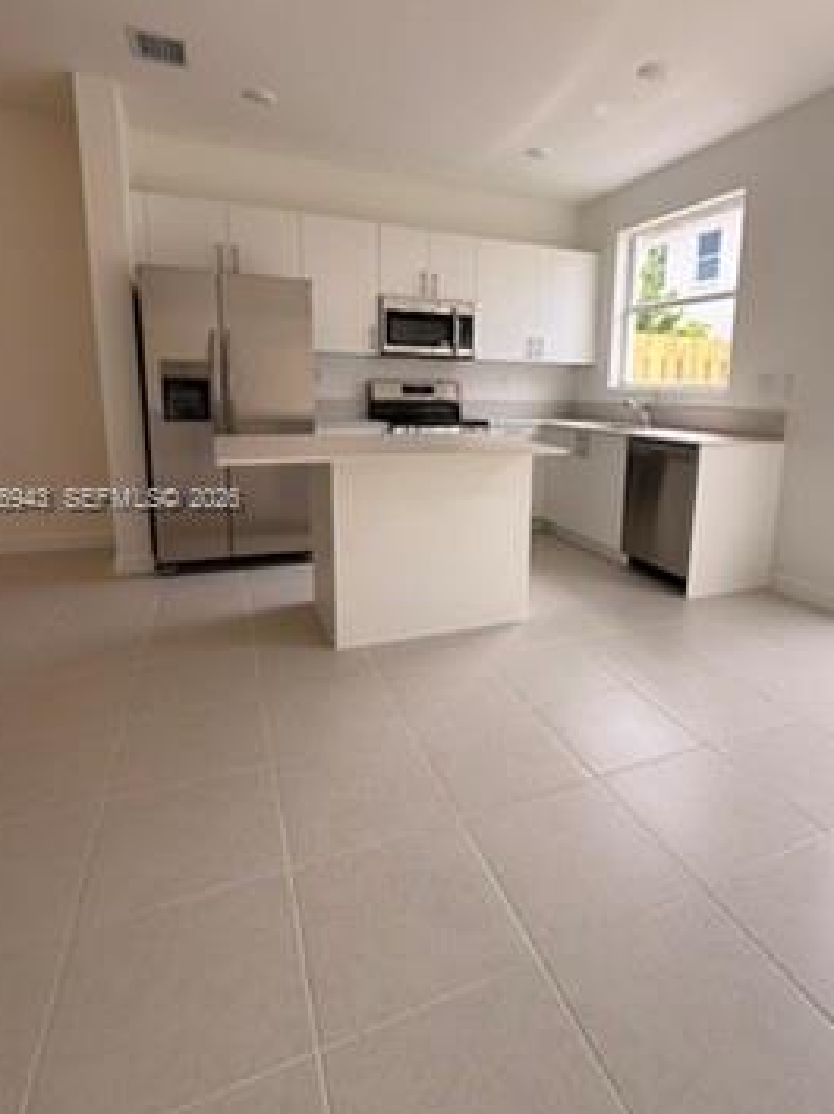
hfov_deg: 68.0
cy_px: 500
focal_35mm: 19
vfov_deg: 84.4
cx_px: 494
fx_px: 611
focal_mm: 2.22
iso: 50
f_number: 2.2
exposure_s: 1/136
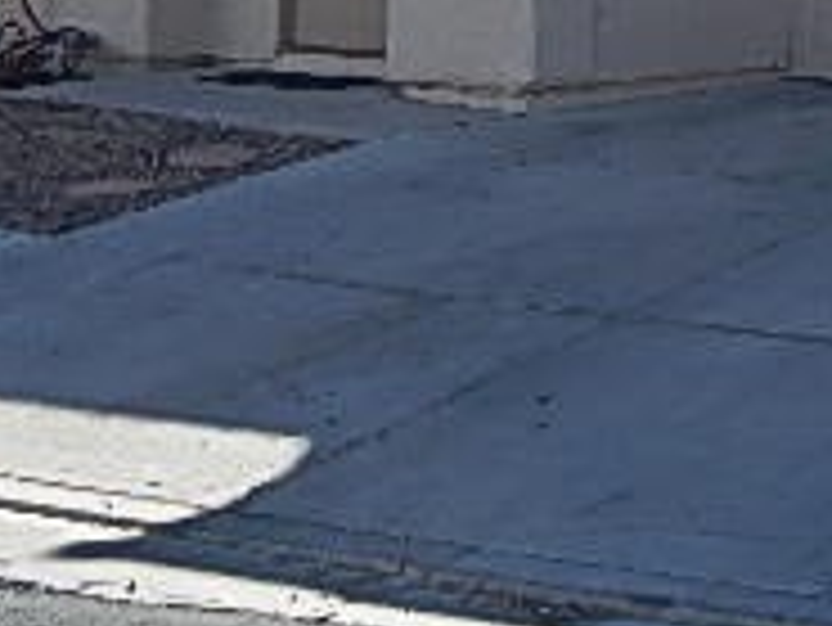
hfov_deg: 17.5
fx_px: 2573
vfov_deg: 13.2
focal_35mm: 107
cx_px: 994
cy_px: -257
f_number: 3.2
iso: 125
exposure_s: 1/800
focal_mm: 5.6
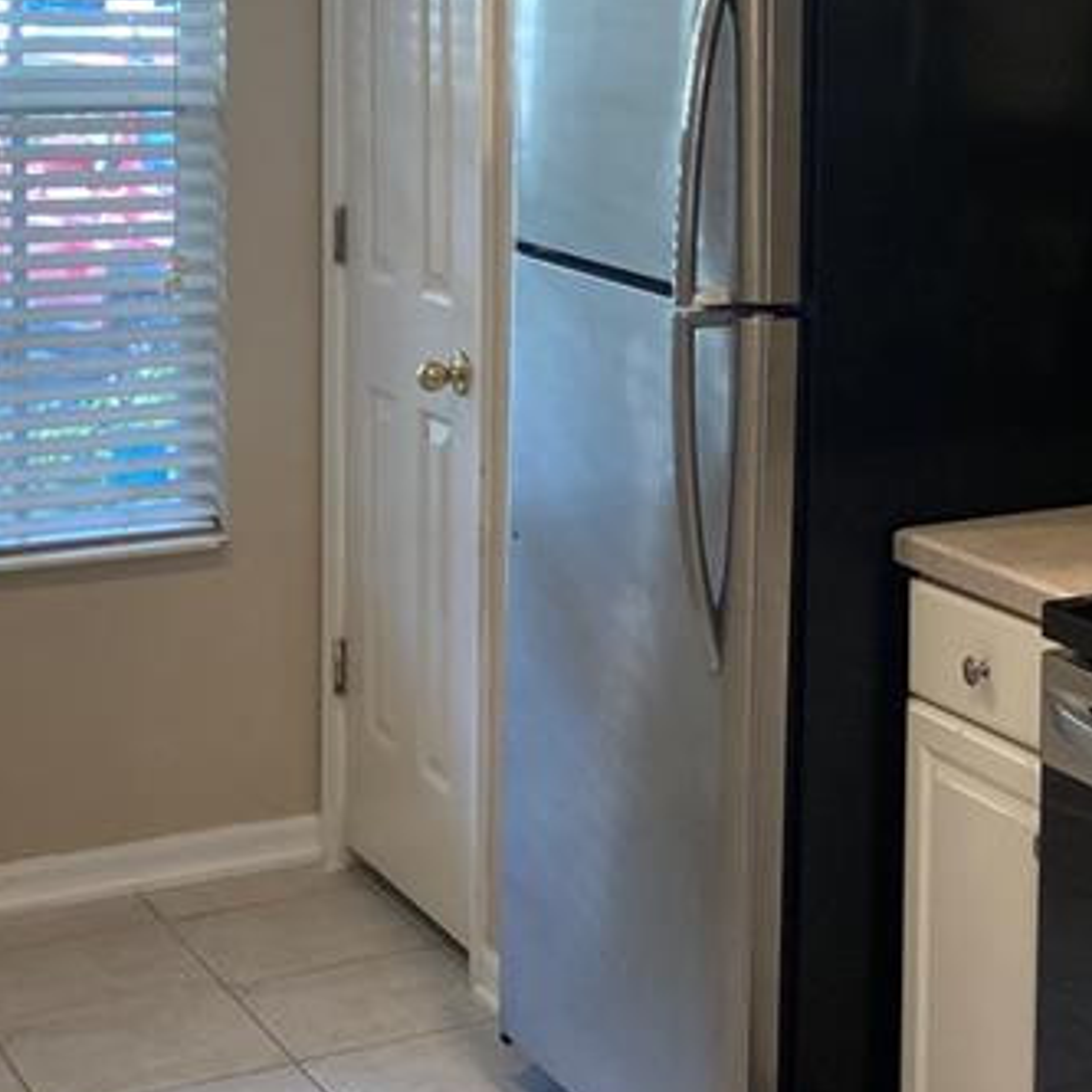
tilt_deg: -2.3
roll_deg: -1.0
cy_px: 138
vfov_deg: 22.3
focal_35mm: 76
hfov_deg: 21.8
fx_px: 2712
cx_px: 1125
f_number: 1.8
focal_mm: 3.99
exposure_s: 1/60
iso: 64
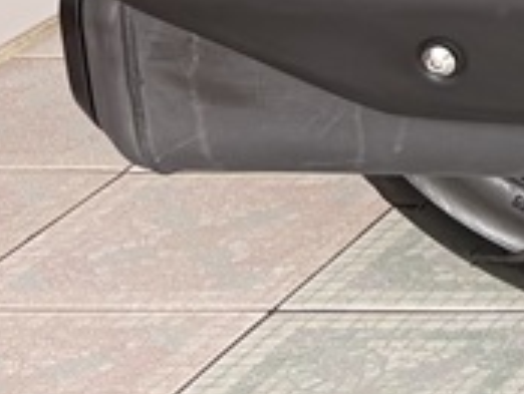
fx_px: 2895
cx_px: 1837
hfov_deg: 8.0
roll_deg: +0.5
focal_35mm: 191
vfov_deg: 7.2
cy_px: -665
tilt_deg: -6.8
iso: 64
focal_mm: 5.96
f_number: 1.6
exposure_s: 1/122
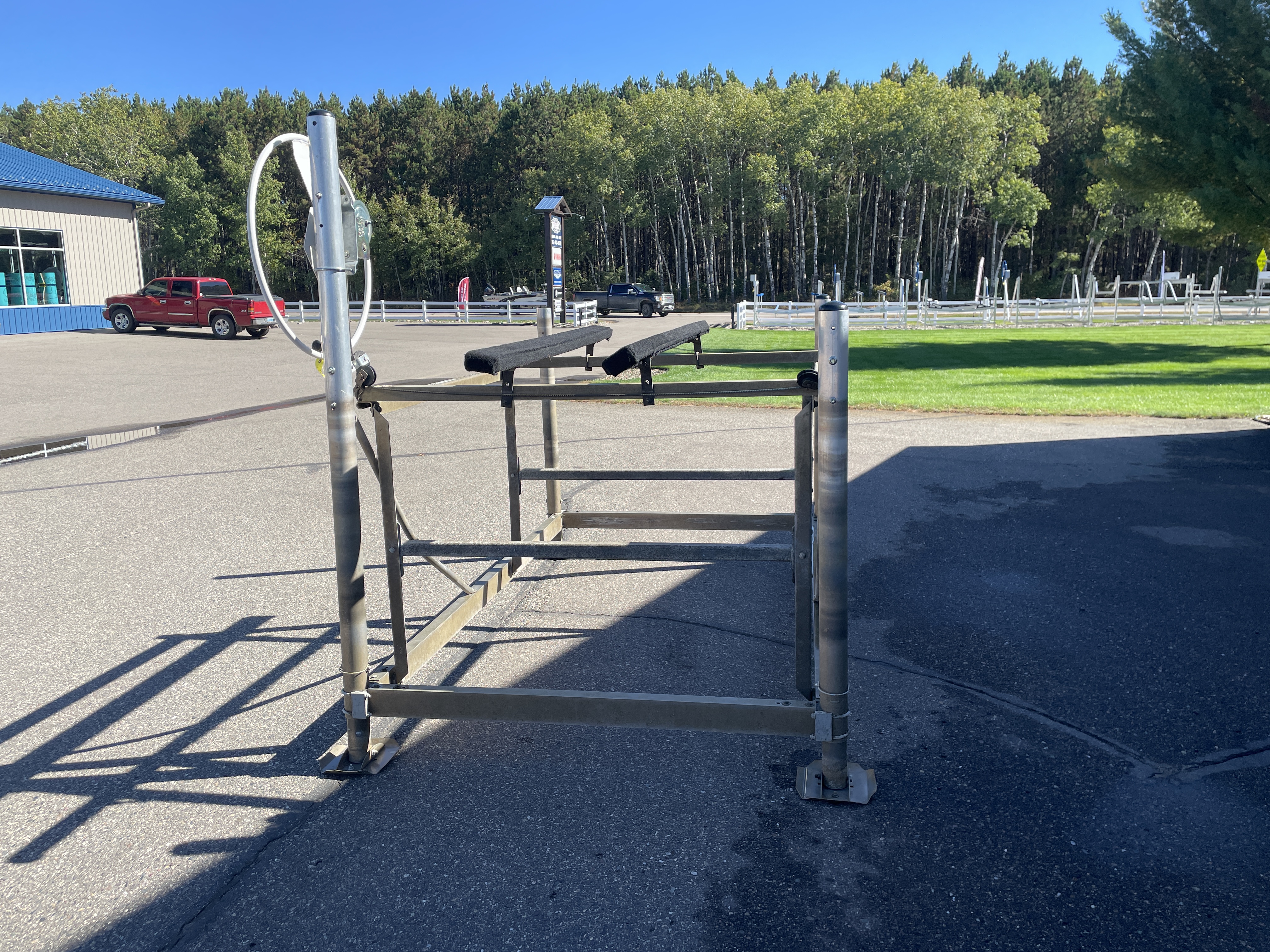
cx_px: 635
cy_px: 476
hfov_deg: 67.3
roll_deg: +0.6
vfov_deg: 53.1
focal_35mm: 26
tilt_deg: -10.7
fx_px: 954
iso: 32
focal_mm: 4.2
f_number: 1.6
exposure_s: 1/1401
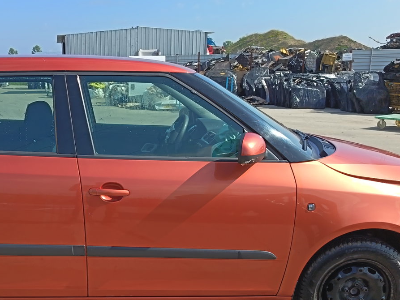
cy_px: 210
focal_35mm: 43
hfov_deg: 42.9
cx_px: 118
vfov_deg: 33.2
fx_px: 497
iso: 100
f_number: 1.75
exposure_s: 1/424
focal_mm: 5.25
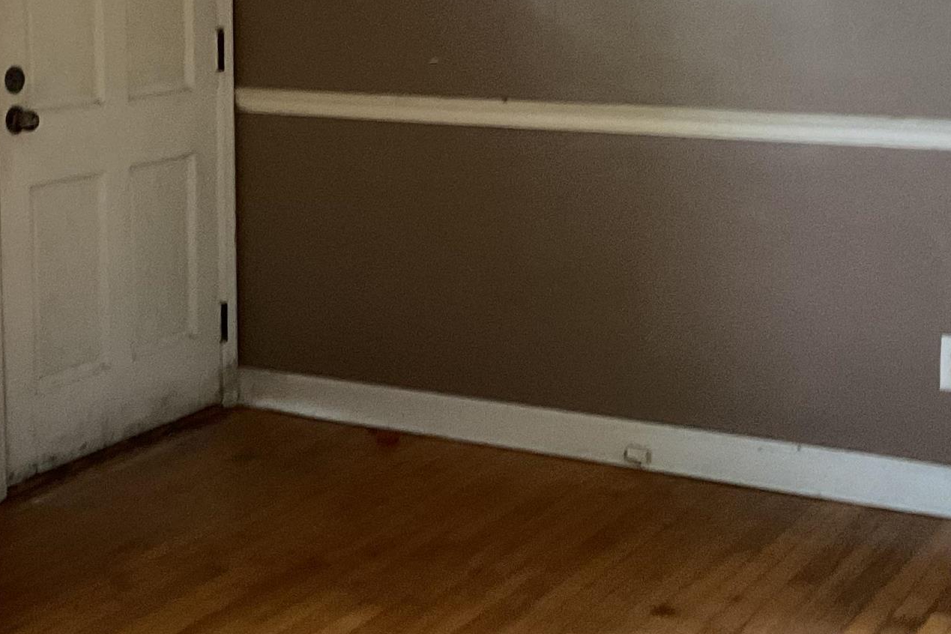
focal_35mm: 73
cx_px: 280
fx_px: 1928
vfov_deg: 18.6
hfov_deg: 27.4
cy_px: 172
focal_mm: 3
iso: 320
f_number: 1.8
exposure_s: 1/42
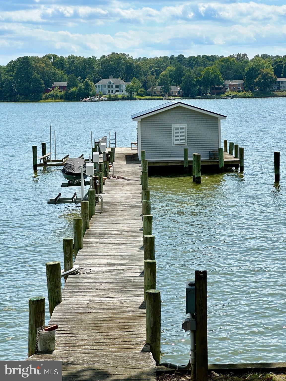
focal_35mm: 77
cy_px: 190
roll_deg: +0.0
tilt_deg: -5.6
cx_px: 143
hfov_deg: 19.1
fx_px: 848
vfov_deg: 25.3
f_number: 2.8
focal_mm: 9
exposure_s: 1/1233
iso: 32
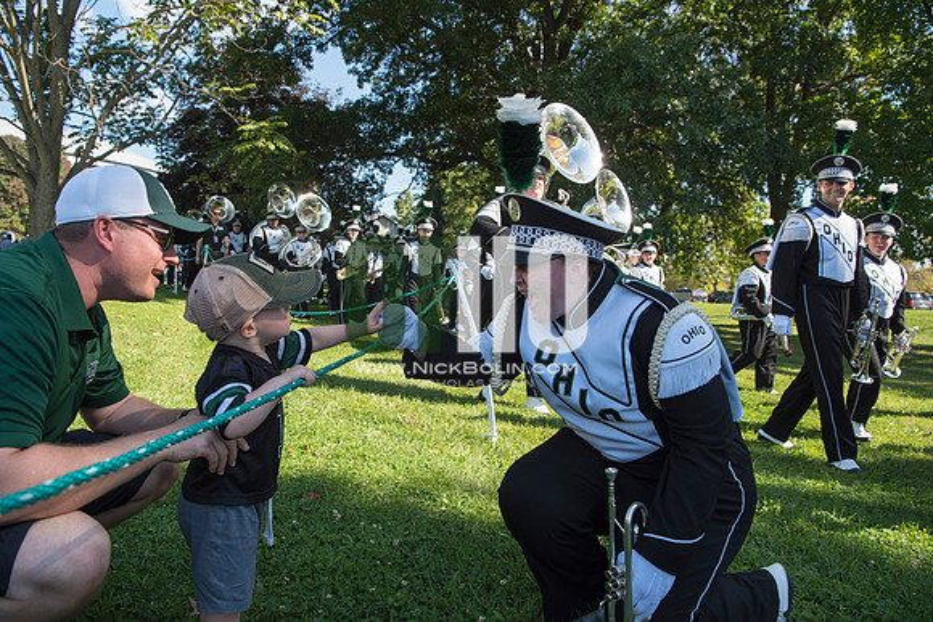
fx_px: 622
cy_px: 311
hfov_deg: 73.7
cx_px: 466
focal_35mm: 24
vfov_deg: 53.2
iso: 200
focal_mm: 24
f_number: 5.6
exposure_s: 1/800
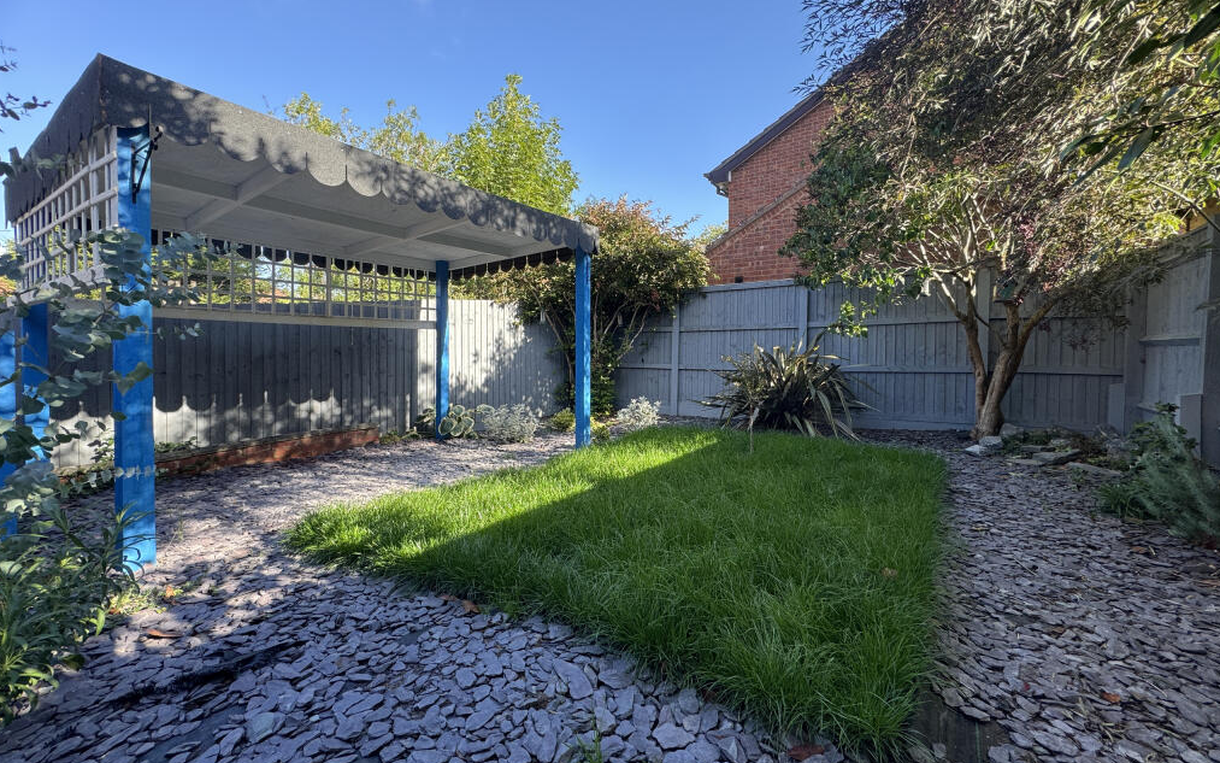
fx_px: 499
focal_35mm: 15
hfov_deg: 101.5
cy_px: 364
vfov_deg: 74.7
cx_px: 609
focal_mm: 2.22
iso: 40
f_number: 2.2
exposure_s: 1/163
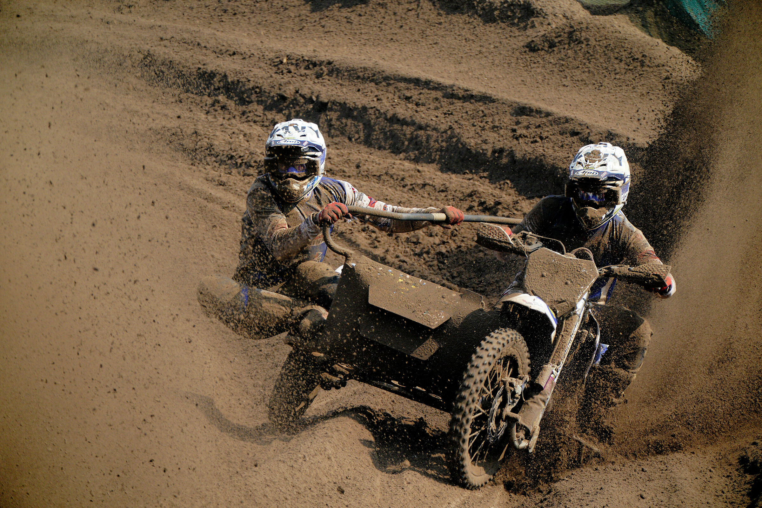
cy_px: 254
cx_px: 381
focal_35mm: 800
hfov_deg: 2.6
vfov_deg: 1.7
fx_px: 16932
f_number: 11
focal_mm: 800
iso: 1600
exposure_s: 1/1000
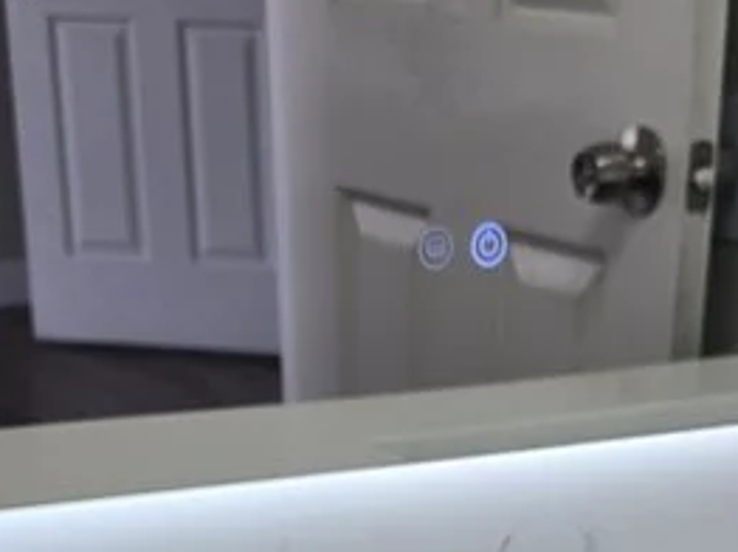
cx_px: 577
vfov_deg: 14.5
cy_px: 974
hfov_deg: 21.6
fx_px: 1917
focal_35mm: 90
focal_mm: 6.3
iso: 32
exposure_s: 1/120
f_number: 1.7
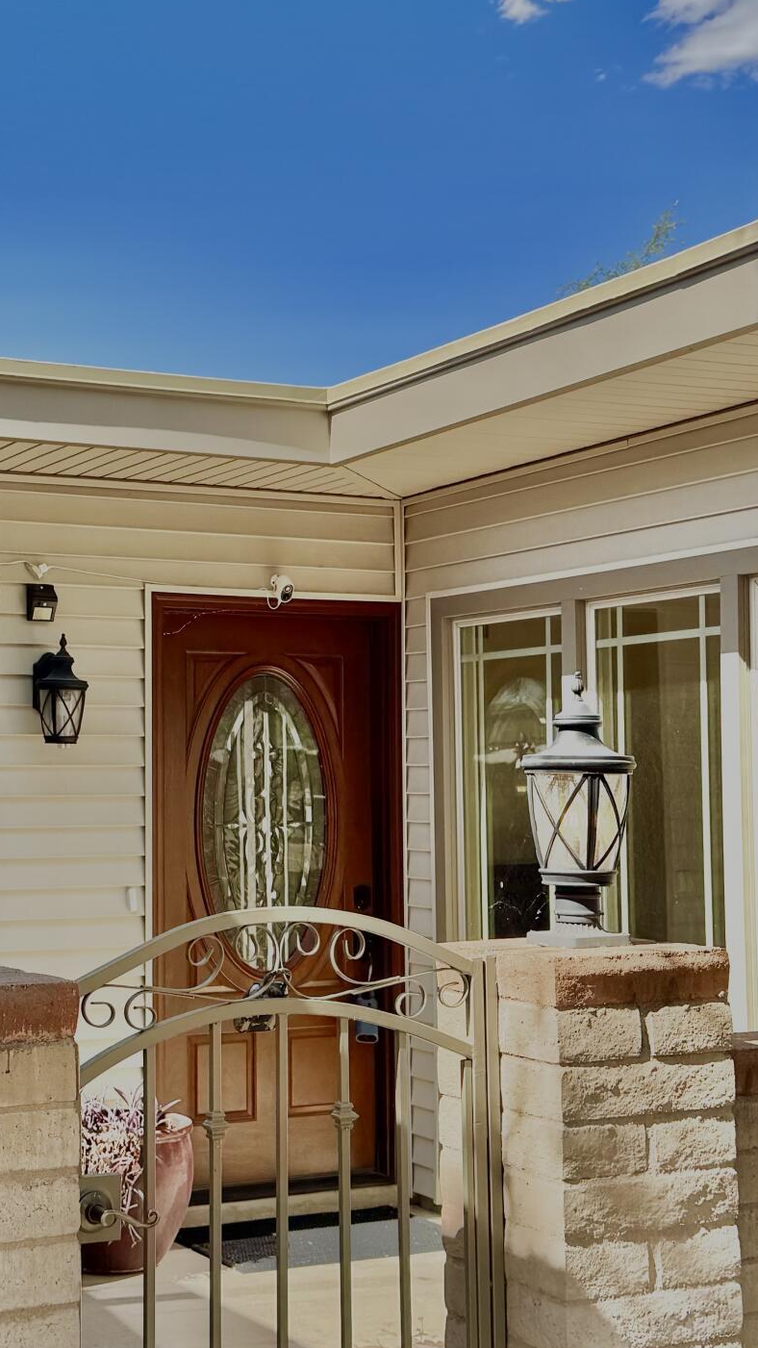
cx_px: 214
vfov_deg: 37.2
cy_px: 704
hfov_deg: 21.3
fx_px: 2001
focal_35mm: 56
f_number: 1.78
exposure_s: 1/2331
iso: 80
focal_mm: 6.76
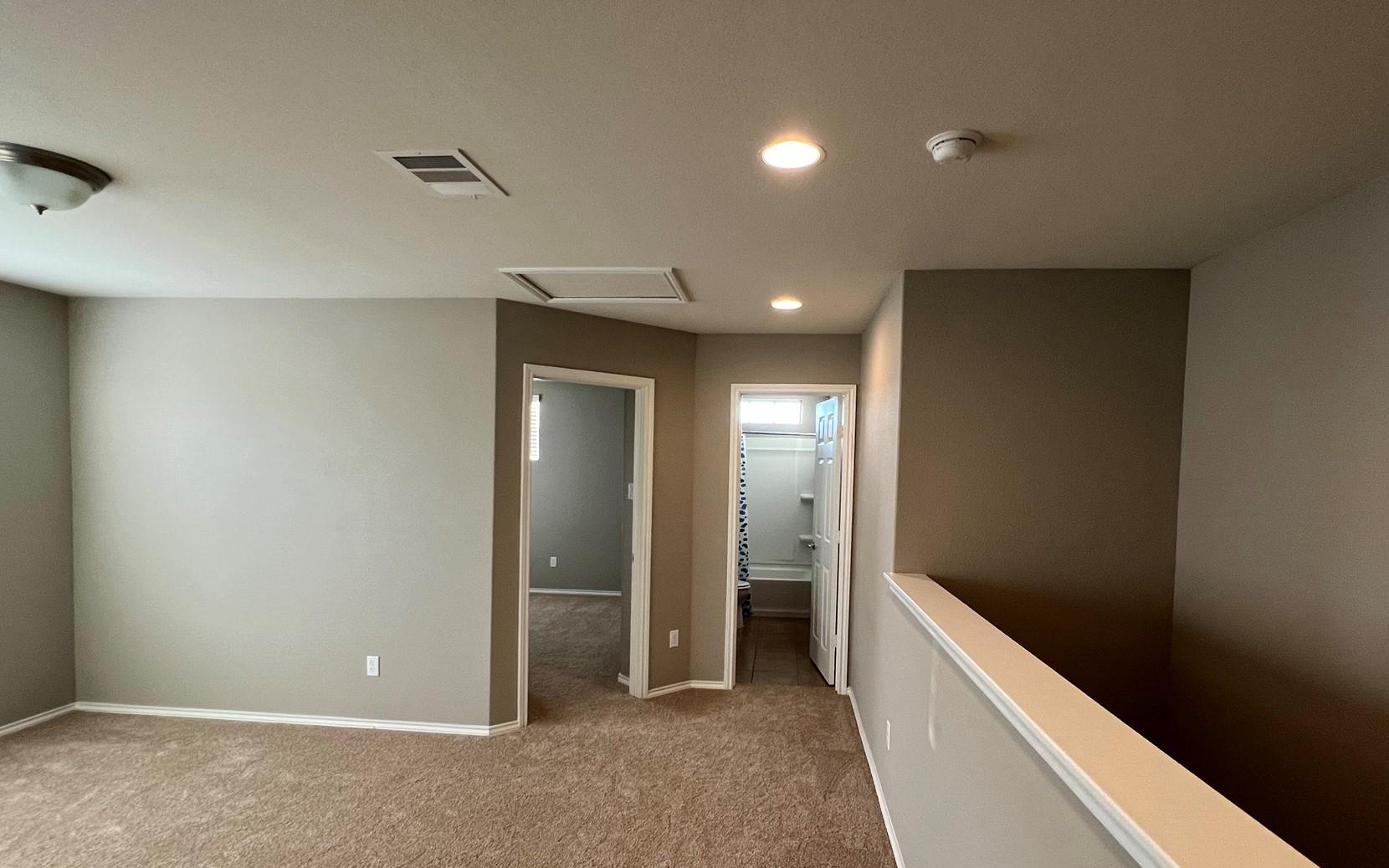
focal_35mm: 17
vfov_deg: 67.6
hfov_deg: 94.3
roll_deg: -0.8
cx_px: 723
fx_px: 644
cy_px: 502
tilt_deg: -3.3
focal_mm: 1.57
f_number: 1.8
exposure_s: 1/120
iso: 250
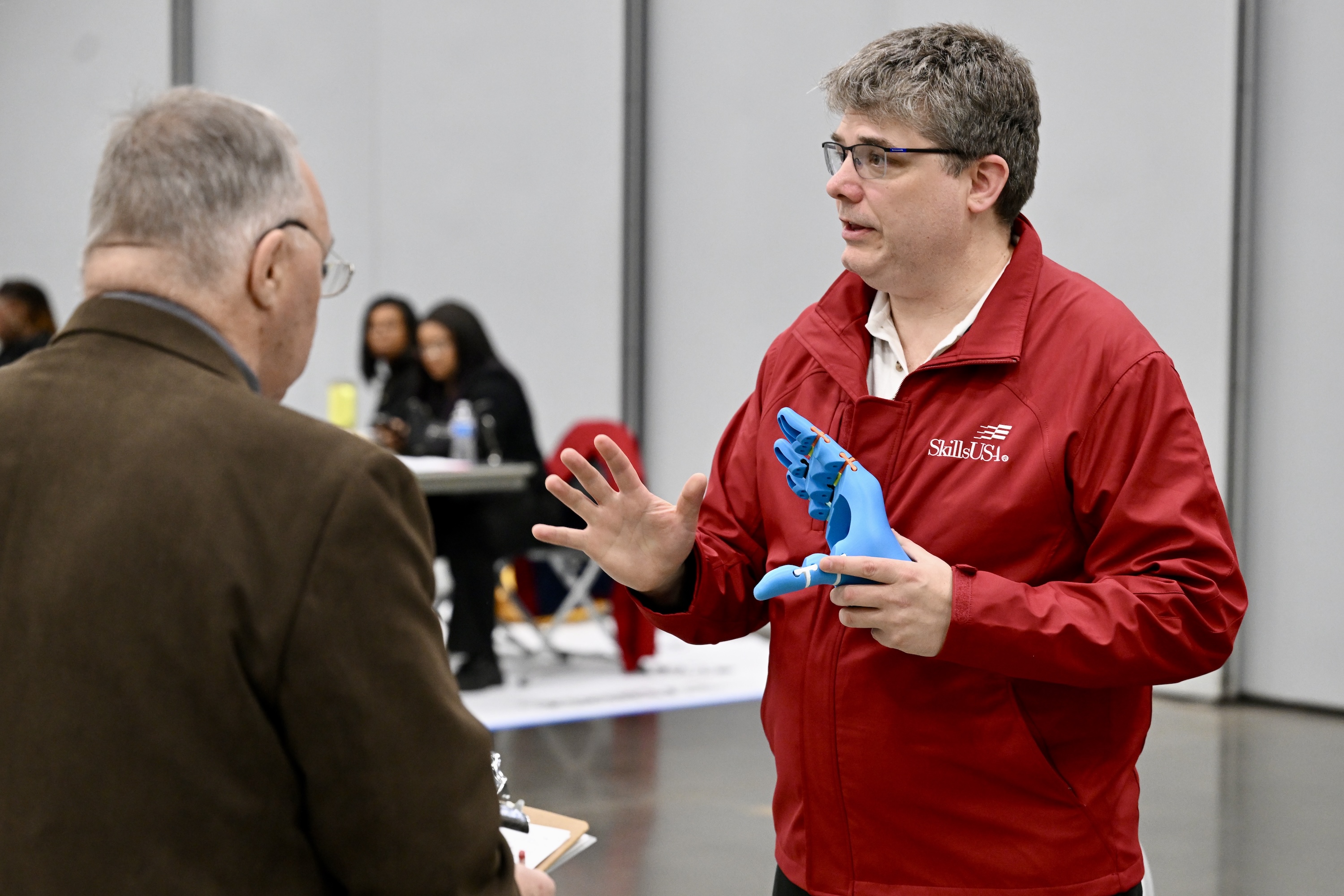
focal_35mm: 81
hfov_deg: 25.1
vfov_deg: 16.9
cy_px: 448
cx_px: 672
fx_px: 3024
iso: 3200
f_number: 4
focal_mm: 81
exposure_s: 1/200
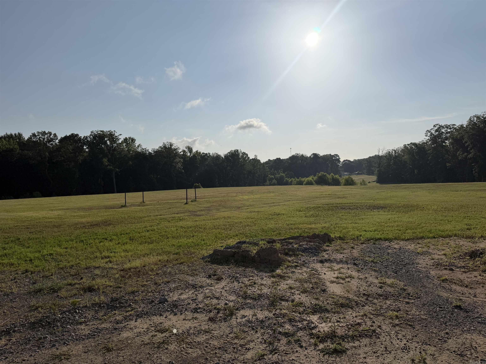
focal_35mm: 24
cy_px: 182
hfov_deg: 71.6
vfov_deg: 56.8
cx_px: 243
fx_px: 337
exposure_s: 1/32258
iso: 100
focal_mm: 6.76
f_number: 1.78
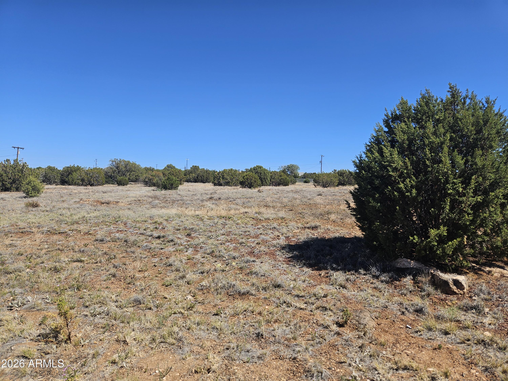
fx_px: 338
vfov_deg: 58.9
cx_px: 254
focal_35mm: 23
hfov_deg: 73.9
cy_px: 190
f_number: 1.8
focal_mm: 5.4
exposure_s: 1/2105
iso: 25
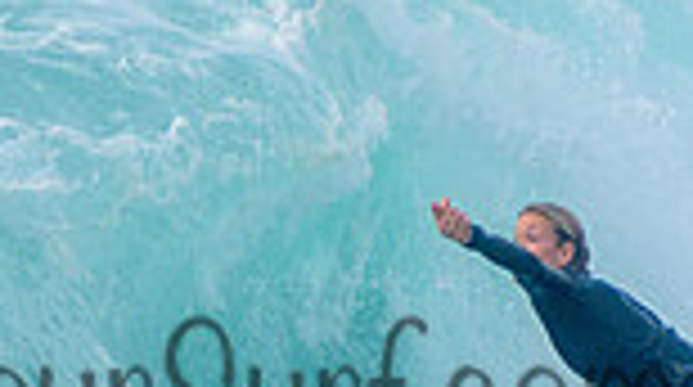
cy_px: 349
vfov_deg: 0.5
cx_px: 360
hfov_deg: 0.9
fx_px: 43512
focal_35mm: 2372
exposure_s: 1/2000
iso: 360
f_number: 5.6
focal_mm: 400
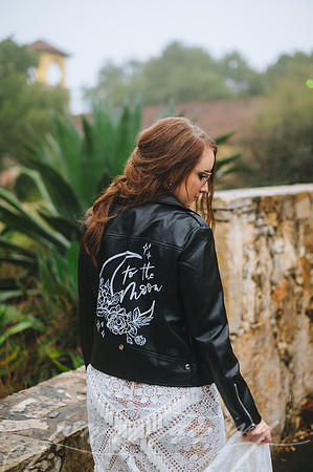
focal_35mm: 50
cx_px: 156
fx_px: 654
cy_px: 236
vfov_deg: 39.6
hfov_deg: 26.9
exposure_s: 1/100
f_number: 2
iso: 500
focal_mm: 50
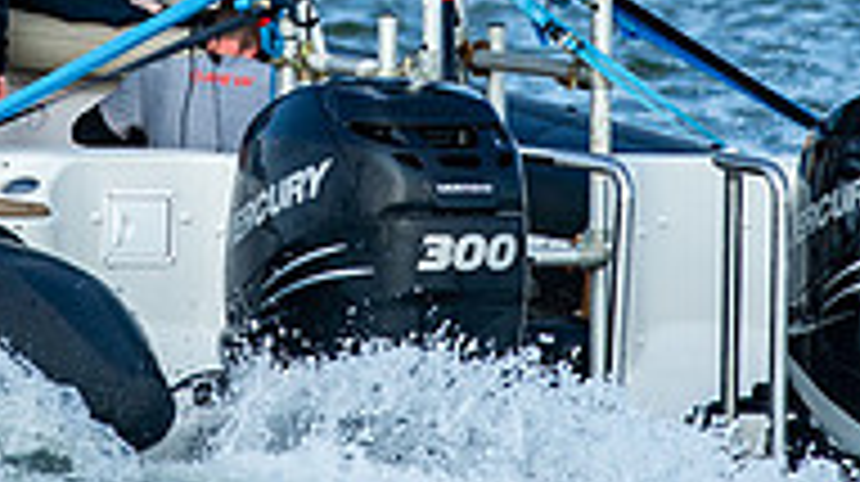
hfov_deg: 3.4
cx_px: 257
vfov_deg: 1.9
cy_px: -146
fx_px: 14535
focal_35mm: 638
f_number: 5.6
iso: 400
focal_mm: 200
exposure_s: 1/1250
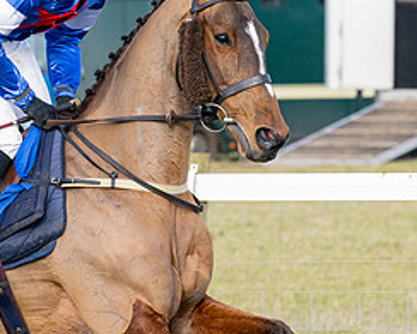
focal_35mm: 645
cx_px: 91
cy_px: 298
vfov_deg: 2.4
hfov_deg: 3.0
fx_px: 7957
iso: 400
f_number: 5
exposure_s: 1/1000
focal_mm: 145
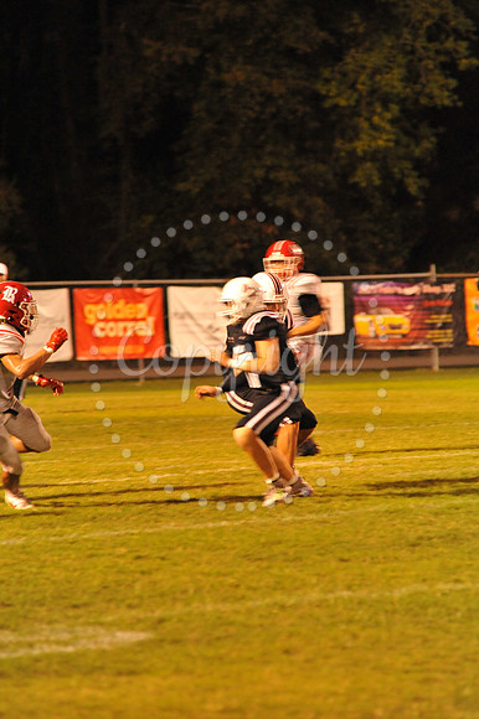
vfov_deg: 10.3
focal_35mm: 200
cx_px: 240
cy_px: 360
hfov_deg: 6.9
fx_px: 3996
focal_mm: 200
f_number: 5
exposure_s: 1/160
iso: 5000
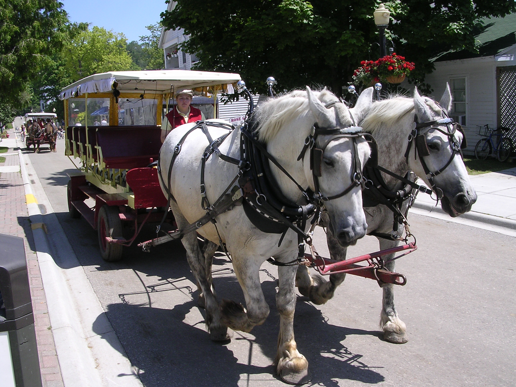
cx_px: 258
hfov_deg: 49.0
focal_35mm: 38
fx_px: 566
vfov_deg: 37.7
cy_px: 194
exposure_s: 1/212
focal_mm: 5.8
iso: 100
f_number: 5.6
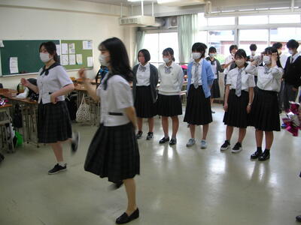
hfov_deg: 52.6
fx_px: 304
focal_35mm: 35
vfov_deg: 40.7
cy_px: 112
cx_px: 150
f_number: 2.8
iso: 50
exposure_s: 1/16.4
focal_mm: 5.8
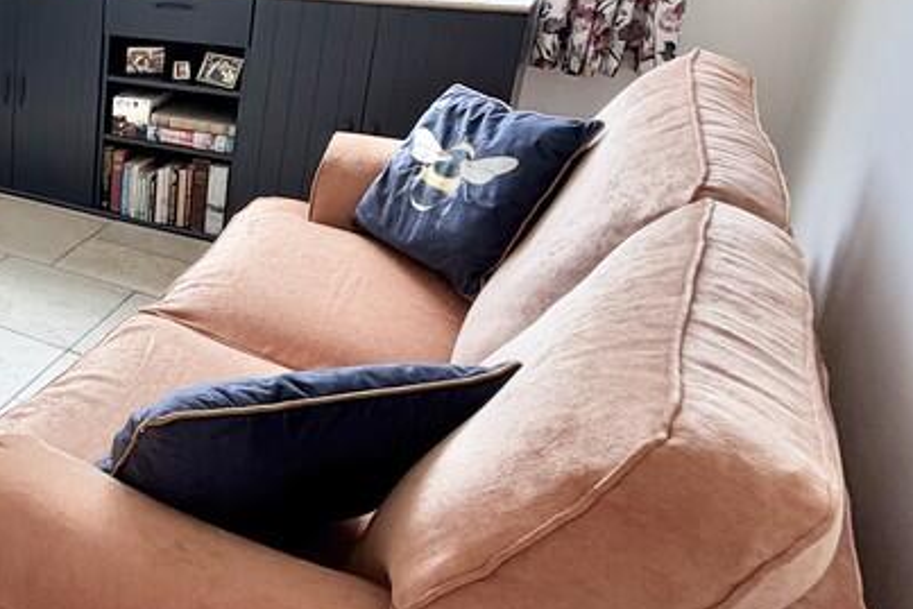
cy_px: 149
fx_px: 939
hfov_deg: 38.2
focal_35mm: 37
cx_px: -188
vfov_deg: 35.2
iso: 80
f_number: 2.2
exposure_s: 1/121
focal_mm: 2.22
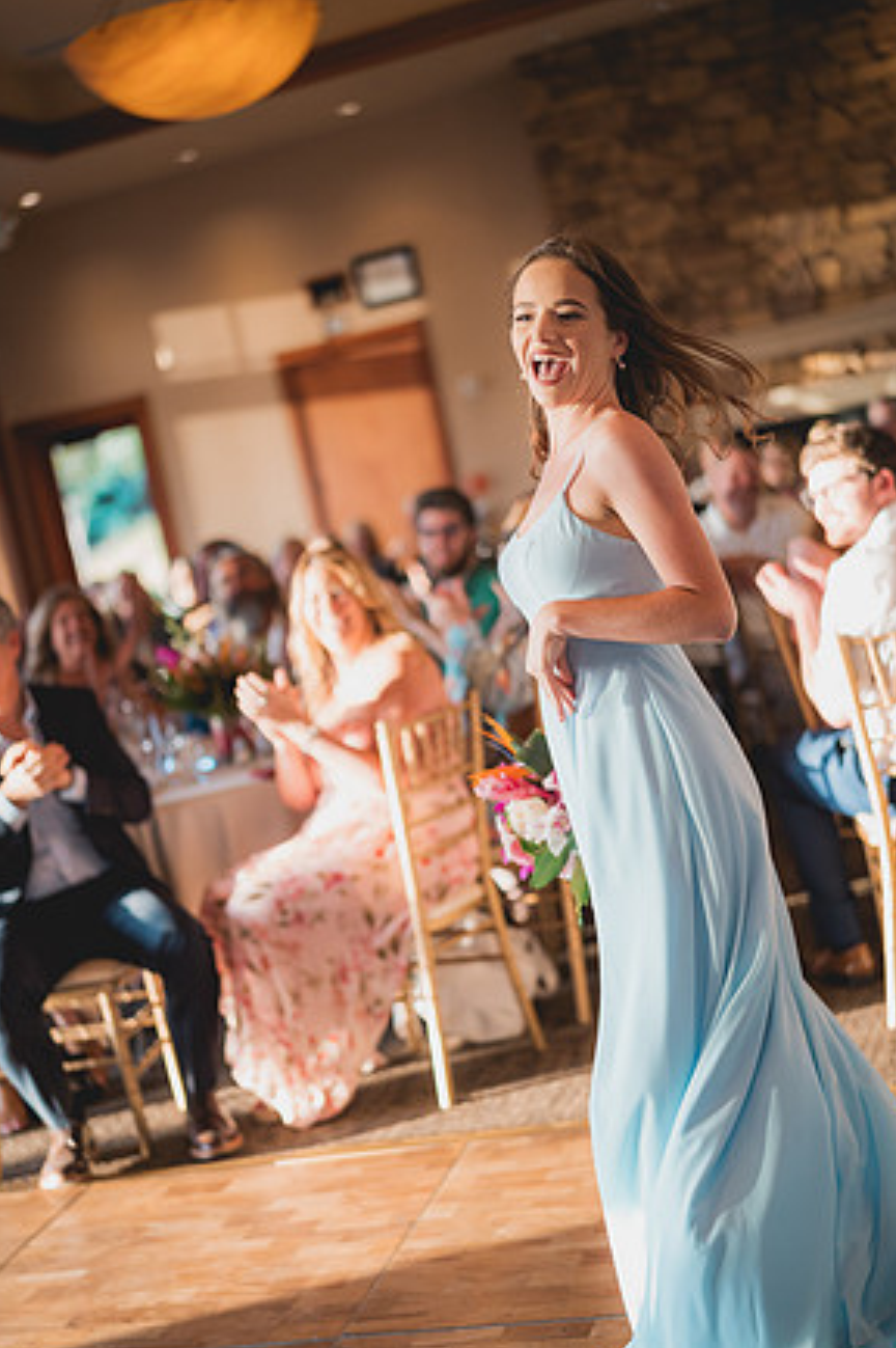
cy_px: 697
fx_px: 1944
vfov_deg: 38.2
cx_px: 436
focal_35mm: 52
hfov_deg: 26.0
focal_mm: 50
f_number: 1.4
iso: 1250
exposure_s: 1/800
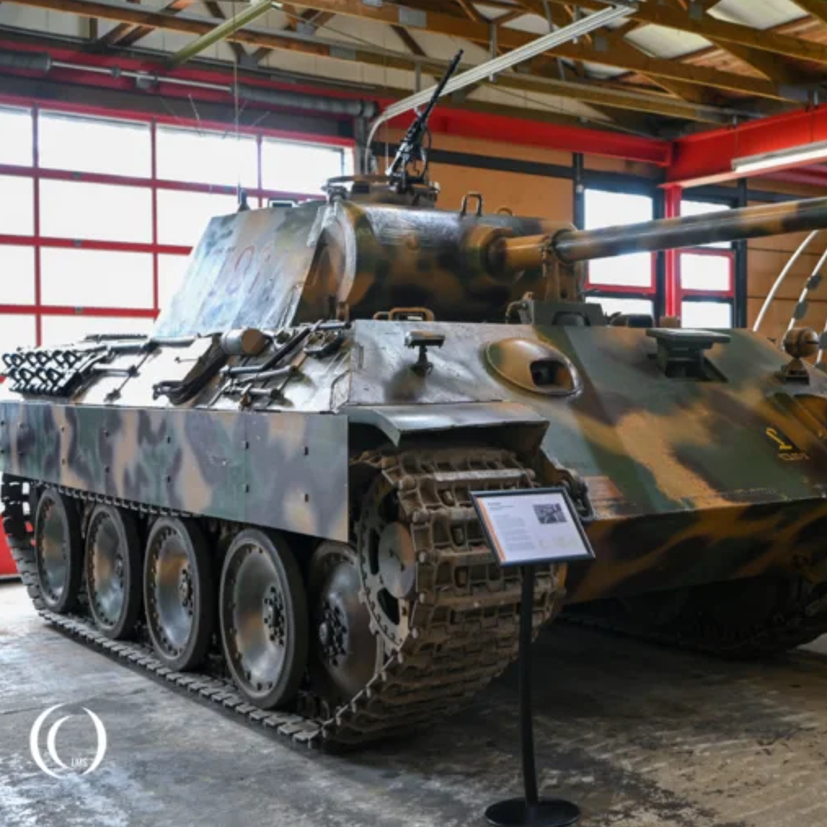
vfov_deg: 37.6
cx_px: 604
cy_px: 415
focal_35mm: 45
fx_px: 1216
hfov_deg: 36.8
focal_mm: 35
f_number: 2
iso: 100
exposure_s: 1/40
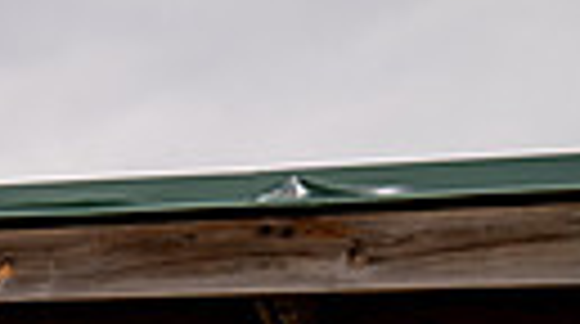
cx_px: 9
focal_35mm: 88
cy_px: 1008
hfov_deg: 23.3
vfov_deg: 9.9
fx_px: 1351
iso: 100
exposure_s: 1/250
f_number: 8
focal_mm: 24
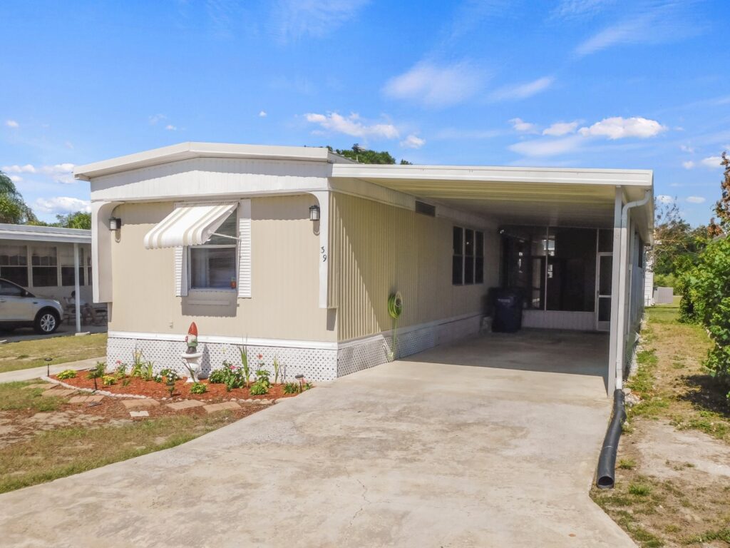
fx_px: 633
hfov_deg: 60.0
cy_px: 274
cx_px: 365
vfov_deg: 46.8
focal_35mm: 30
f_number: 6.4
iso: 125
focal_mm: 5.3
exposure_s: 1/640
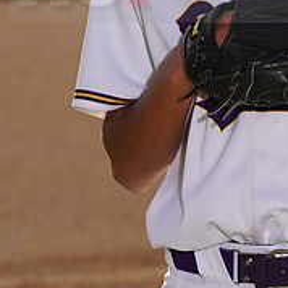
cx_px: 299
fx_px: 5459
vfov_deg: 3.0
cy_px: -29
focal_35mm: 580
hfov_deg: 3.0
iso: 100
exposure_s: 1/200
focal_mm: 209
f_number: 9
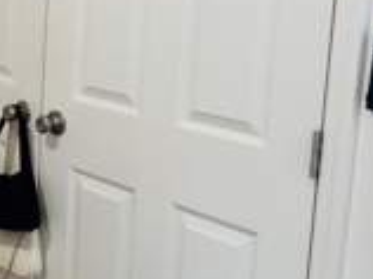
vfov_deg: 19.9
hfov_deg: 23.4
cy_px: 52
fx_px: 785
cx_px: -120
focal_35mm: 73
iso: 160
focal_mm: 6.76
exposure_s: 1/120
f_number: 1.78
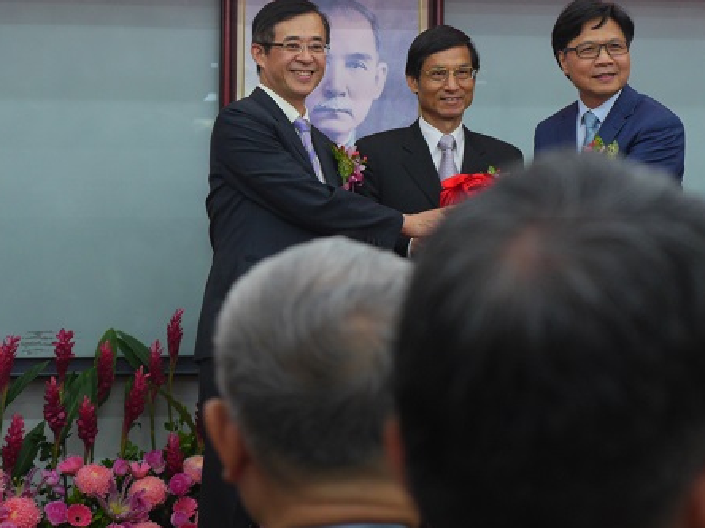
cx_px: 464
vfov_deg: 11.0
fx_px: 2729
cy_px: 48
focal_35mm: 134
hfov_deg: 14.7
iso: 400
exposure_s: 1/160
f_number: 2.8
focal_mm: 35
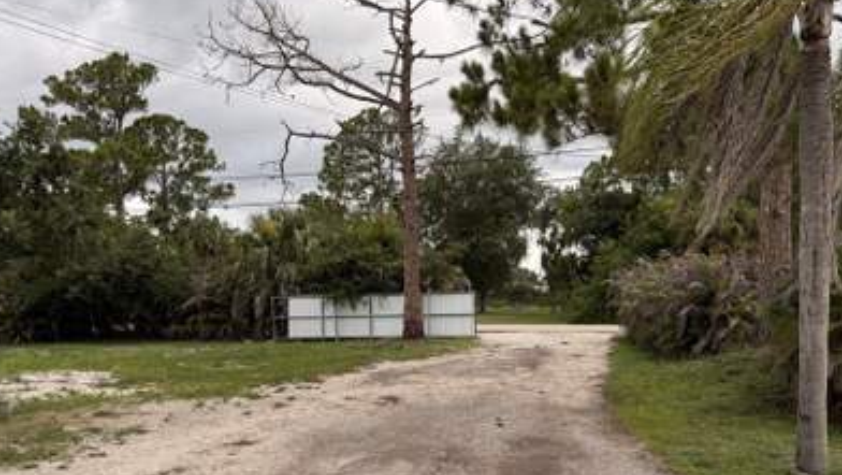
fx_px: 715
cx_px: 412
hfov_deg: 61.0
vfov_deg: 36.3
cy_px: 322
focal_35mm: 32
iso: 80
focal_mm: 6.76
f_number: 1.78
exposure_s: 1/898
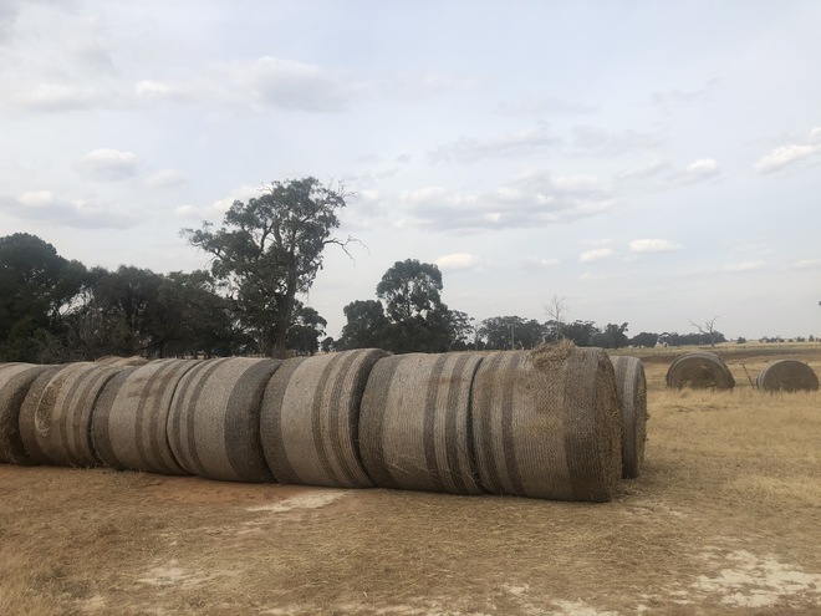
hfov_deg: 63.4
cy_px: 308
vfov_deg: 49.7
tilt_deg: +2.1
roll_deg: +0.9
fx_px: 664
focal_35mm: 28
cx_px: 410
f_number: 1.8
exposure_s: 1/2088
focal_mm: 3.99
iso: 20
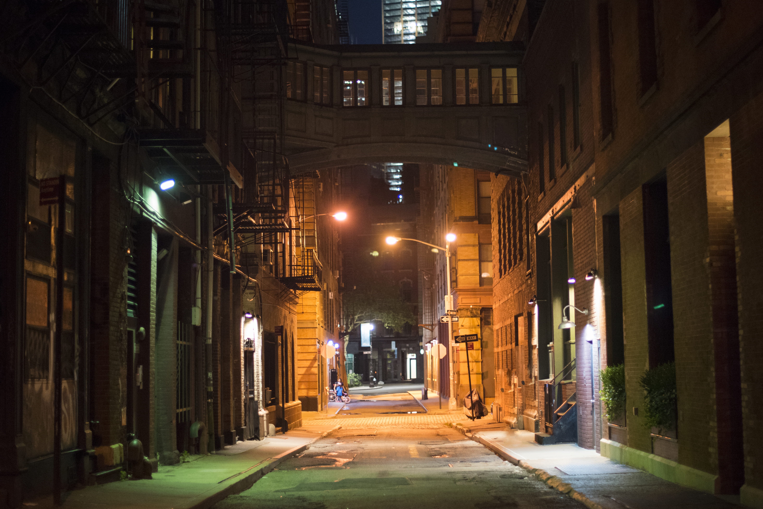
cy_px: 248
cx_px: 409
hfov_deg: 31.9
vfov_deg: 21.6
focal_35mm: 63
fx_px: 1336
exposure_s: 1/40
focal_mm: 50
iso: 2500
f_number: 1.4
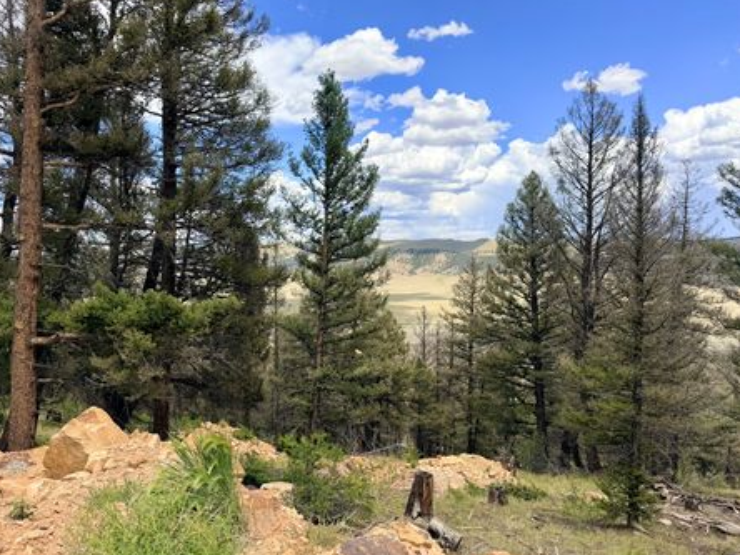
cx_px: 327
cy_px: 268
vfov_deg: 51.3
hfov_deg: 65.1
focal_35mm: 27
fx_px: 577
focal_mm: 6.76
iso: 80
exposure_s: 1/3953
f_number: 1.78
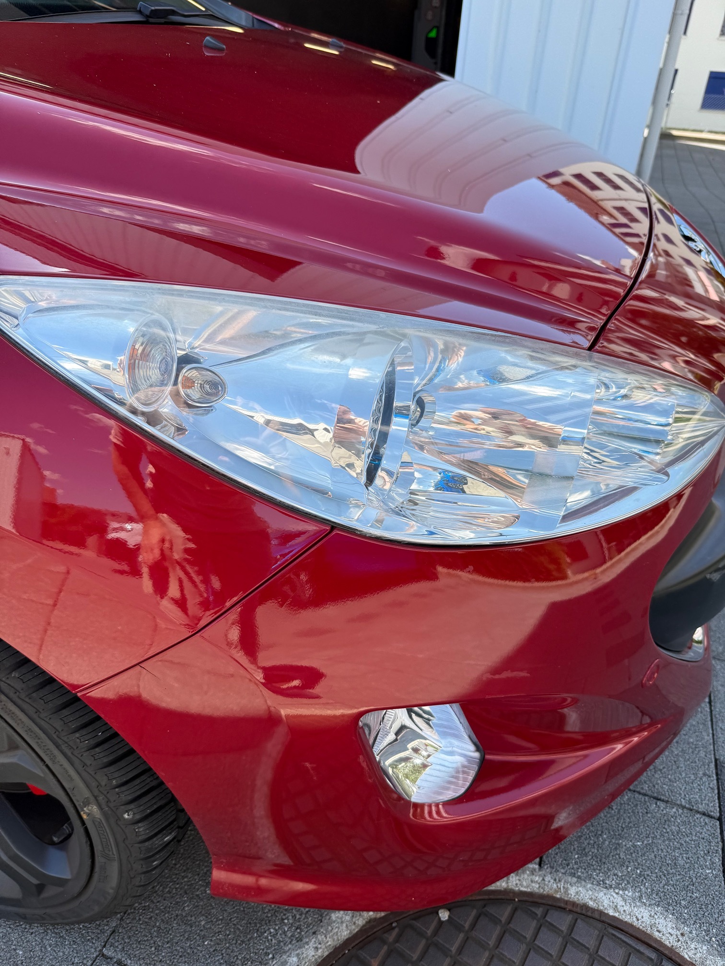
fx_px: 670
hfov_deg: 56.8
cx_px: 362
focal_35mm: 24
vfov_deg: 71.6
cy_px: 483
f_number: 1.78
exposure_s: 1/1337
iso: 80
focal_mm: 6.76
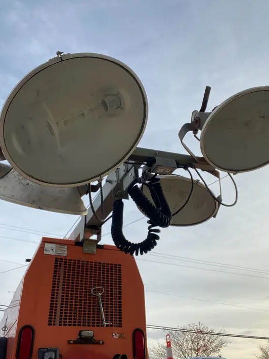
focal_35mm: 31
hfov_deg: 45.5
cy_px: 181
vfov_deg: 58.3
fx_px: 321
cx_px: 136
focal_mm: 2.71
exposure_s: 1/246
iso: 25
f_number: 2.2
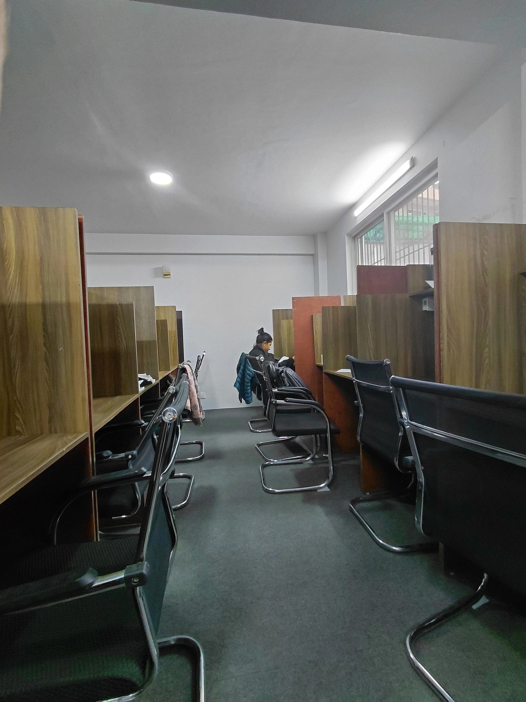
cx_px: 263
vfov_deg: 94.5
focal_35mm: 16
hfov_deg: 78.1
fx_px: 324
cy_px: 351
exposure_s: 1/60
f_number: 2.2
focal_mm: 1.64
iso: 160
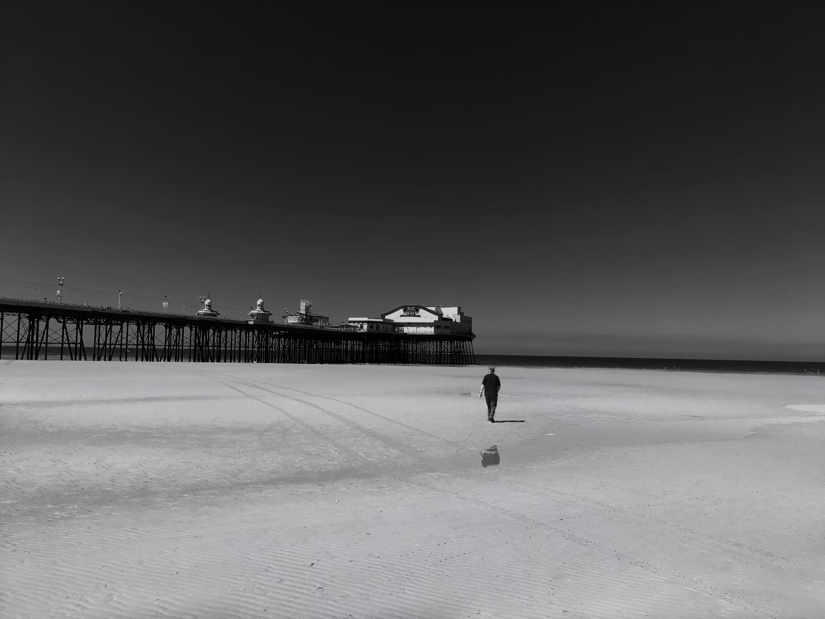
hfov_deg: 61.7
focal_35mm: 29
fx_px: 691
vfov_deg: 48.2
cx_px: 412
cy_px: 310
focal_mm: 4.15
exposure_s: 1/2024
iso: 25
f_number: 2.2
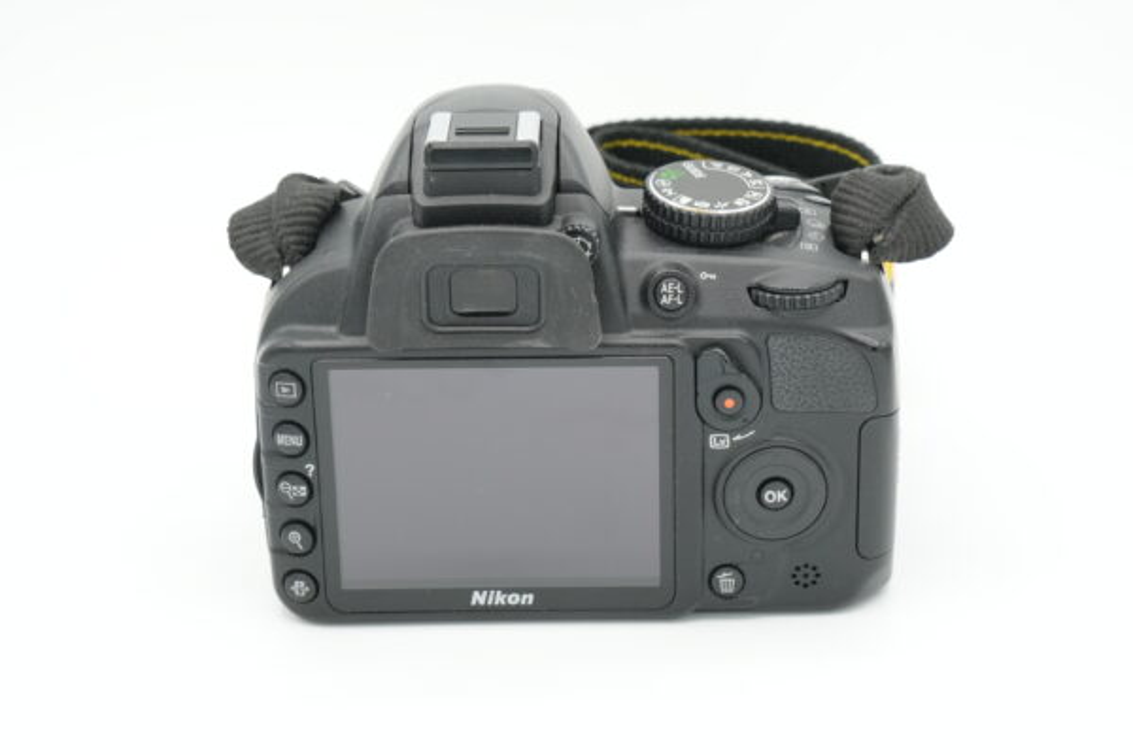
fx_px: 2455
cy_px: 378
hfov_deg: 26.0
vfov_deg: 17.5
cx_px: 566
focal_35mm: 78
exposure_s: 1/80
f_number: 11
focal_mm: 52
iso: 500
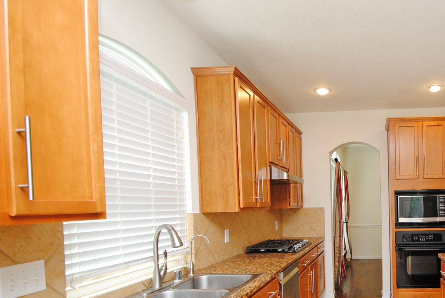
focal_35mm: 25
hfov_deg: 65.1
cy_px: 211
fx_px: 309
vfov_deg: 50.0
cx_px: 355
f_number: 4
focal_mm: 10
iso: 200
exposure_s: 1/60
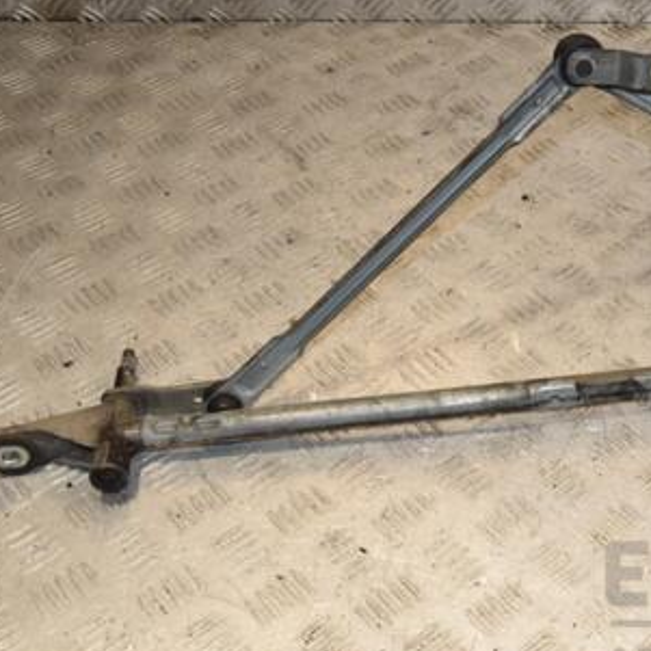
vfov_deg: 28.1
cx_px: 564
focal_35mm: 61
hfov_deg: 27.3
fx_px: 1298
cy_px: 285
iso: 800
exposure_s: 1/200
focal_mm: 24
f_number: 8
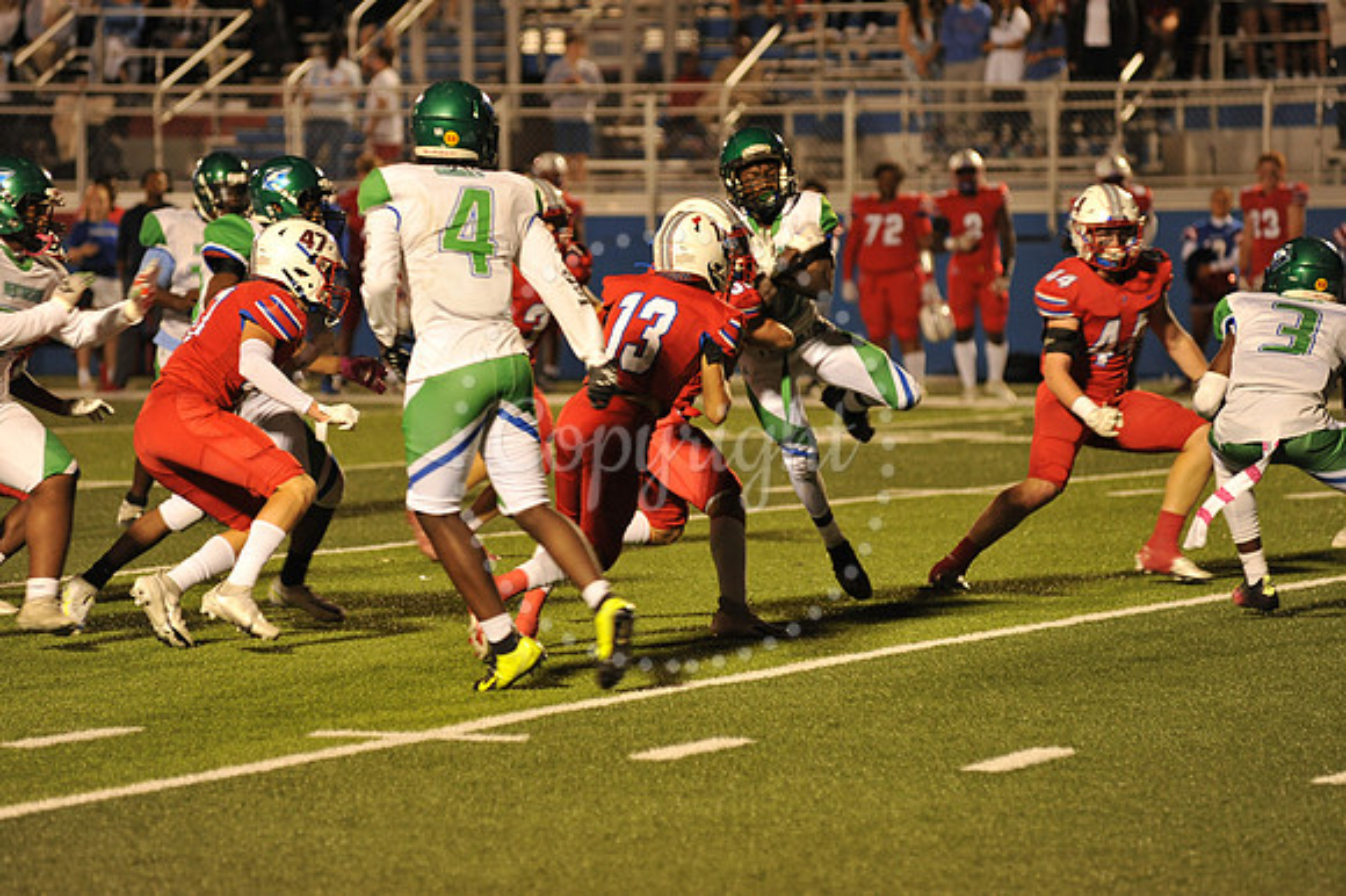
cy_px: 448
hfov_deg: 10.3
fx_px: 7473
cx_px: 673
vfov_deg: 6.9
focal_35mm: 200
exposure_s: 1/200
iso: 2000
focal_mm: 200
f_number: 4.5
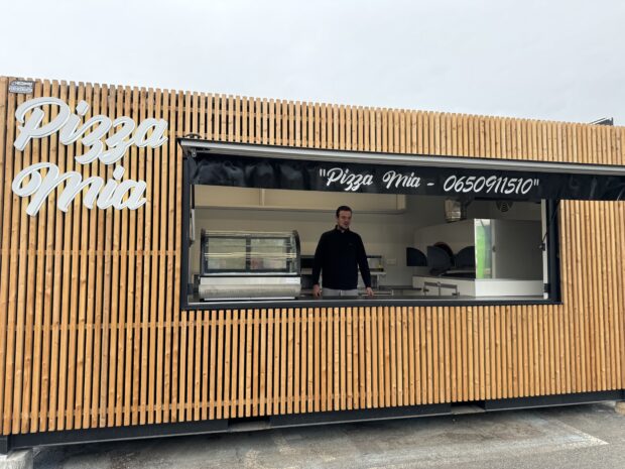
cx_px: 312
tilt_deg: +3.6
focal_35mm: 24
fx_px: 433
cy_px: 234
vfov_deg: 56.8
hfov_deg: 71.6
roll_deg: +0.4
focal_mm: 6.76
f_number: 1.78
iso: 80
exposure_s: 1/567
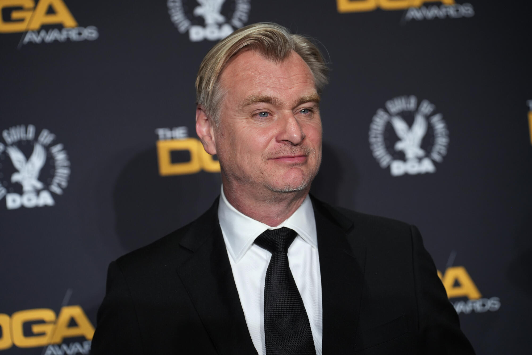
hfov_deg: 19.8
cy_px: 178
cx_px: 266
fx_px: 1522
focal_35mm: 103
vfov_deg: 13.3
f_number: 3.2
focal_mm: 103
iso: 1600
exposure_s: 1/250
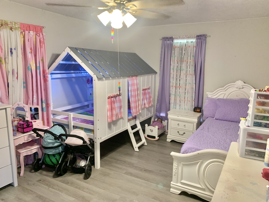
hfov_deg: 67.3
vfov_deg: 53.1
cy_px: 101
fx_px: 202
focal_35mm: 26
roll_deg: -0.9
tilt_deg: -10.9
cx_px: 134
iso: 320
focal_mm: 4.25
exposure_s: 1/60
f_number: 1.8
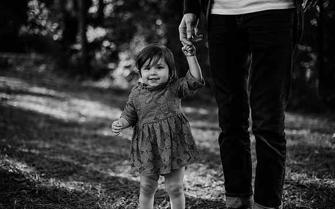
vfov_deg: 24.8
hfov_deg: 38.9
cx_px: 165
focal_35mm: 52
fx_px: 475
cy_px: 104
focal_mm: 50
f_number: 2
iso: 160
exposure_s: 1/1000
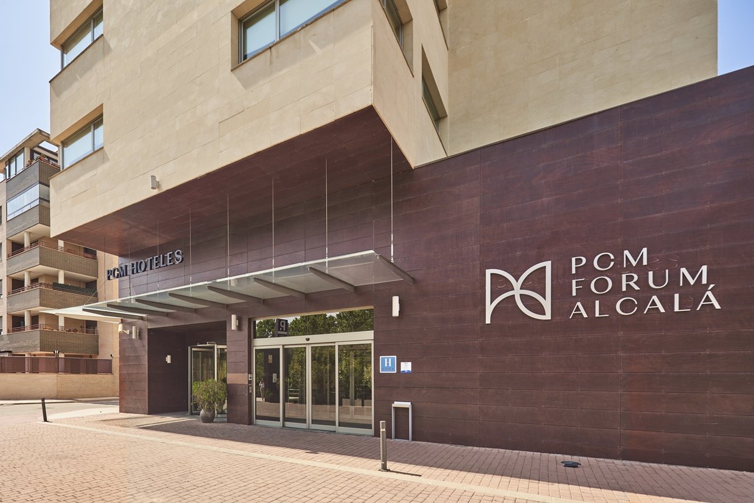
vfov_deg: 70.4
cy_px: 252
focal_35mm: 17
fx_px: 356
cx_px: 377
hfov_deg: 93.3
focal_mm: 17
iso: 100
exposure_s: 1/100
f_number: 11
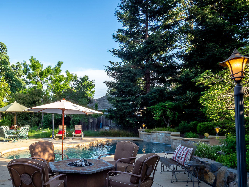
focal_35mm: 34
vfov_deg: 41.6
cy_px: 113
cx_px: 84
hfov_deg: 53.0
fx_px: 245
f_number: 16
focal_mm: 12
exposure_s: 1/30
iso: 320
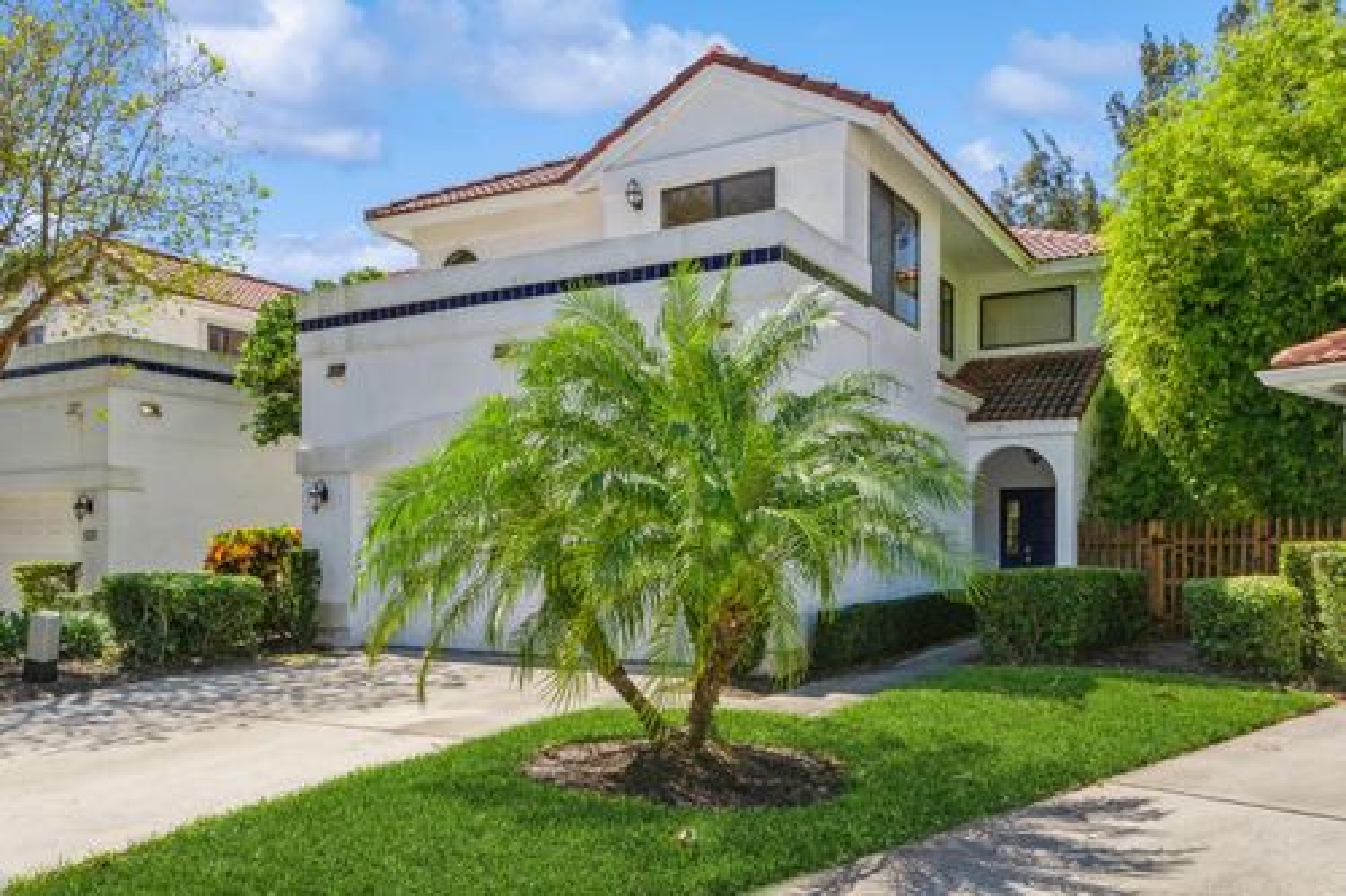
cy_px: 448
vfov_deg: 45.6
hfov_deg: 64.6
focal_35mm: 28
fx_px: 1065
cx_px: 673
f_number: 11
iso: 200
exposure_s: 1/250
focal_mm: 19
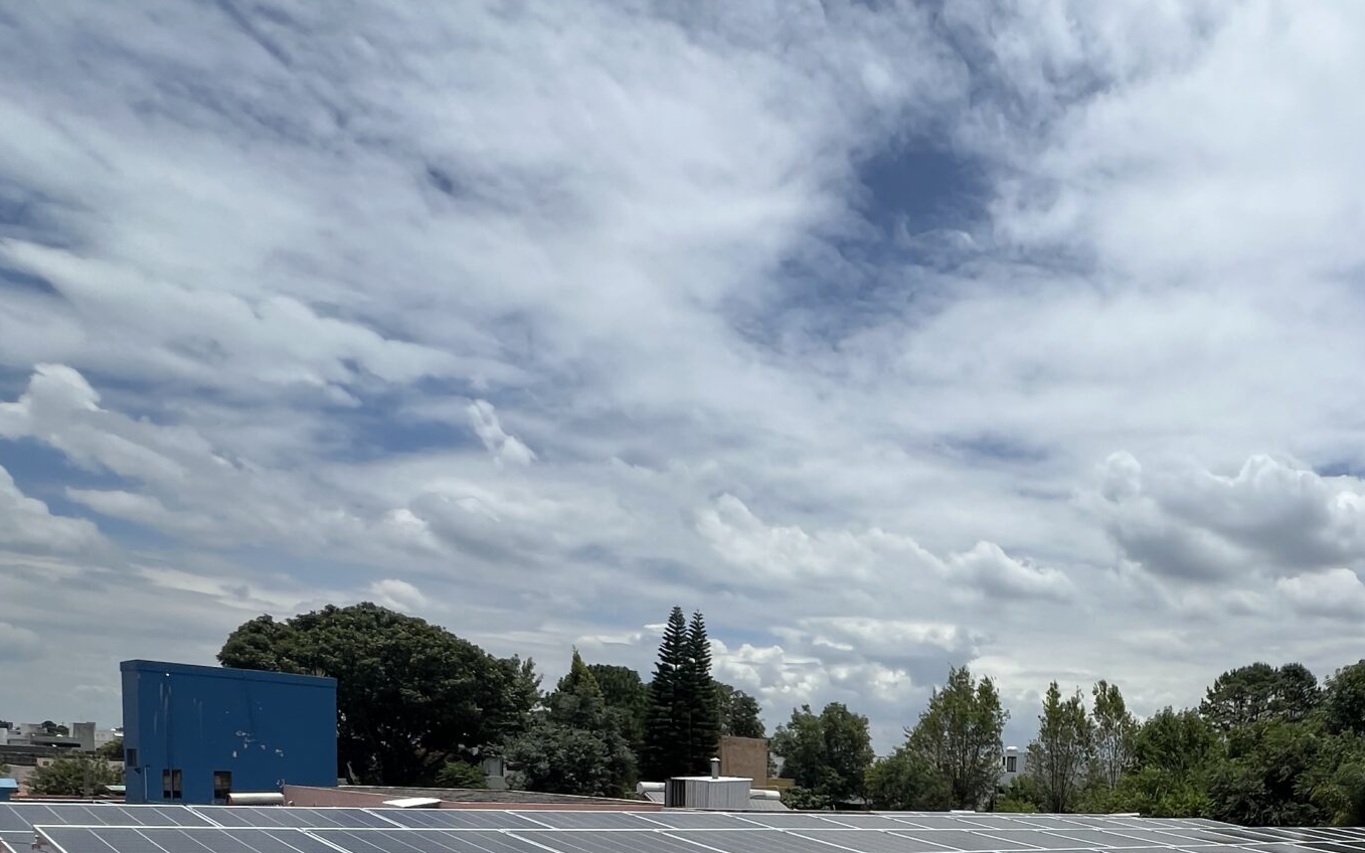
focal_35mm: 26
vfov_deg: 41.0
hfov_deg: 63.7
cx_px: 1108
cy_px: 867
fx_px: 967
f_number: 1.8
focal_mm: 1.57
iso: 32
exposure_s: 1/2660
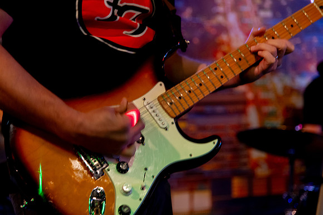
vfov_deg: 16.1
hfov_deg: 23.9
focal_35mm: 85
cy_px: 108
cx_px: 162
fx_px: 762
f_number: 4
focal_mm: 85
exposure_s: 1/40
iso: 6400
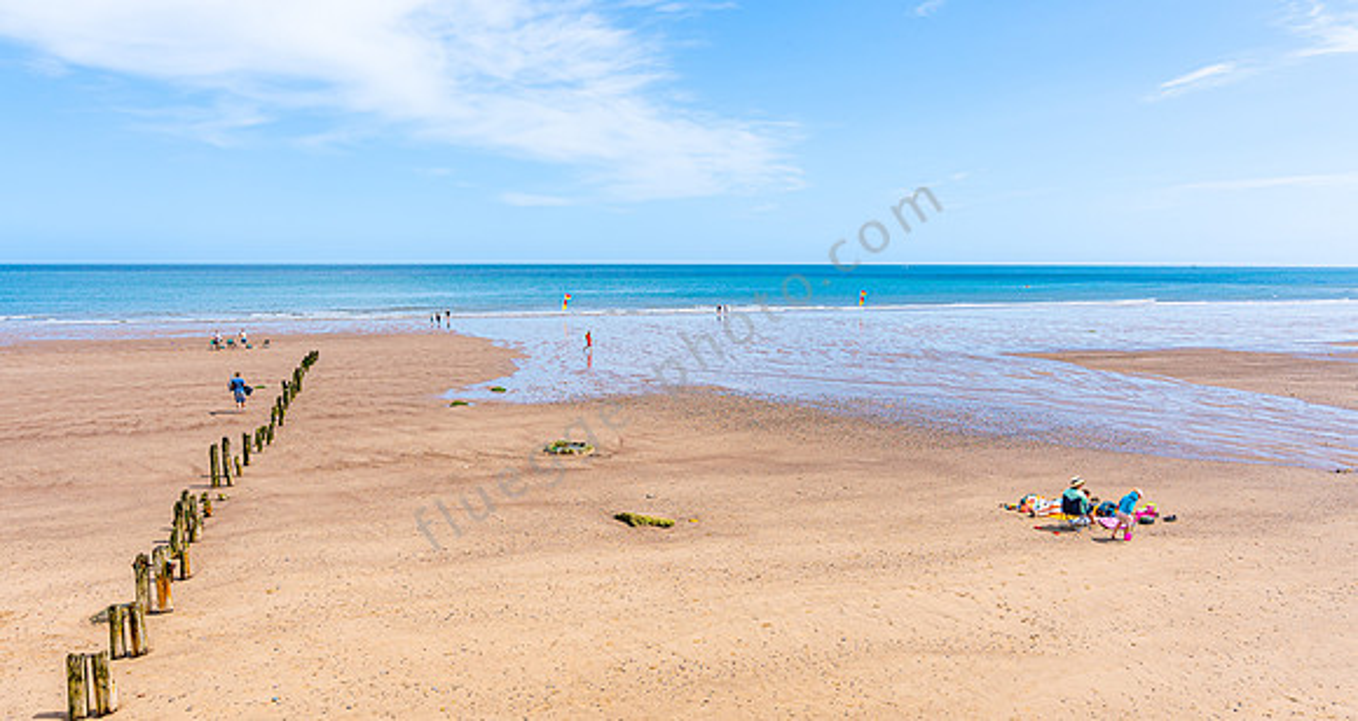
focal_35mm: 26
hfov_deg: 73.6
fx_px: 907
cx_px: 679
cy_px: 450
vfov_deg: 43.0
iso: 100
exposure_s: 1/640
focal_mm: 16
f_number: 5
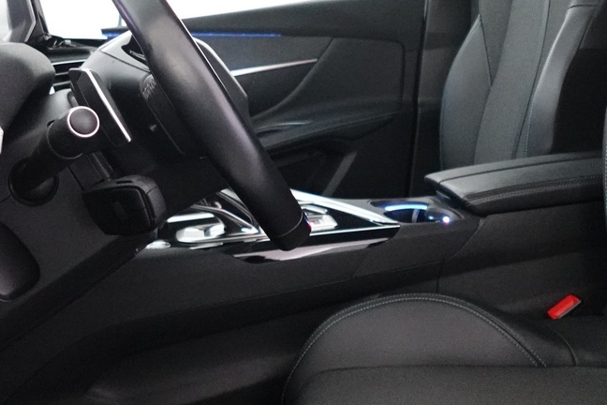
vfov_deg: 26.1
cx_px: 289
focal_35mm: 50
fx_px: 843
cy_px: 40
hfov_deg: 39.6
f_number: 2
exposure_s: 1/80
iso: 3200
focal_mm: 7.6
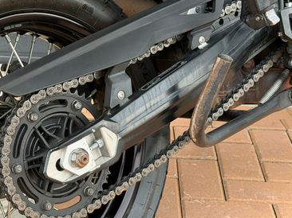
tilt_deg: -21.7
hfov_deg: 23.0
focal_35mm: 84
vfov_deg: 17.5
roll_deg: -0.7
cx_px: 64
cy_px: 138
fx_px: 708
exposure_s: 1/223
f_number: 1.78
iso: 50
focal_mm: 6.76
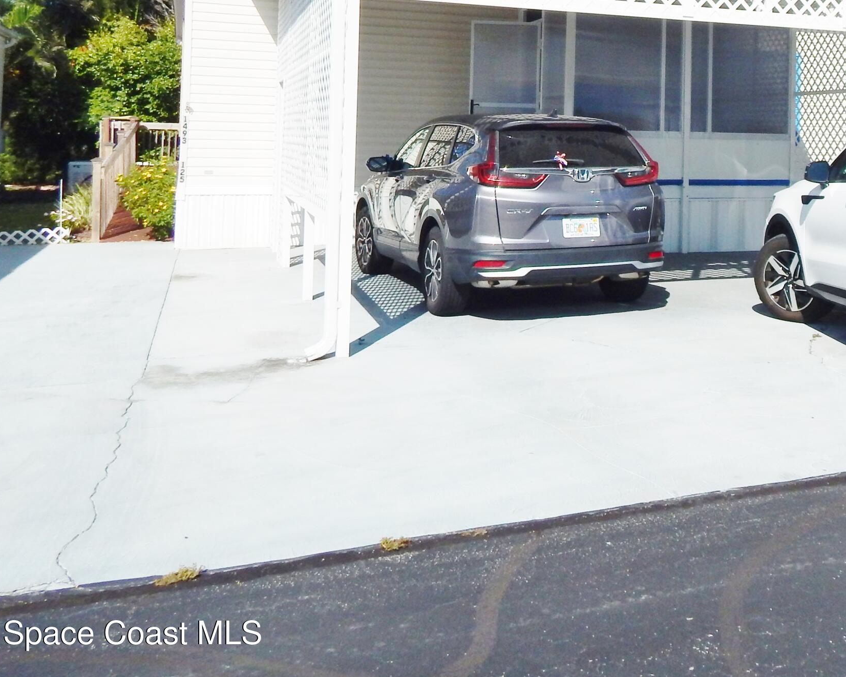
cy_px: 109
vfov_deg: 36.5
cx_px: 664
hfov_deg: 44.8
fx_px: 976
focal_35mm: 39
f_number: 6
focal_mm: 4
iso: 125
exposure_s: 1/1000
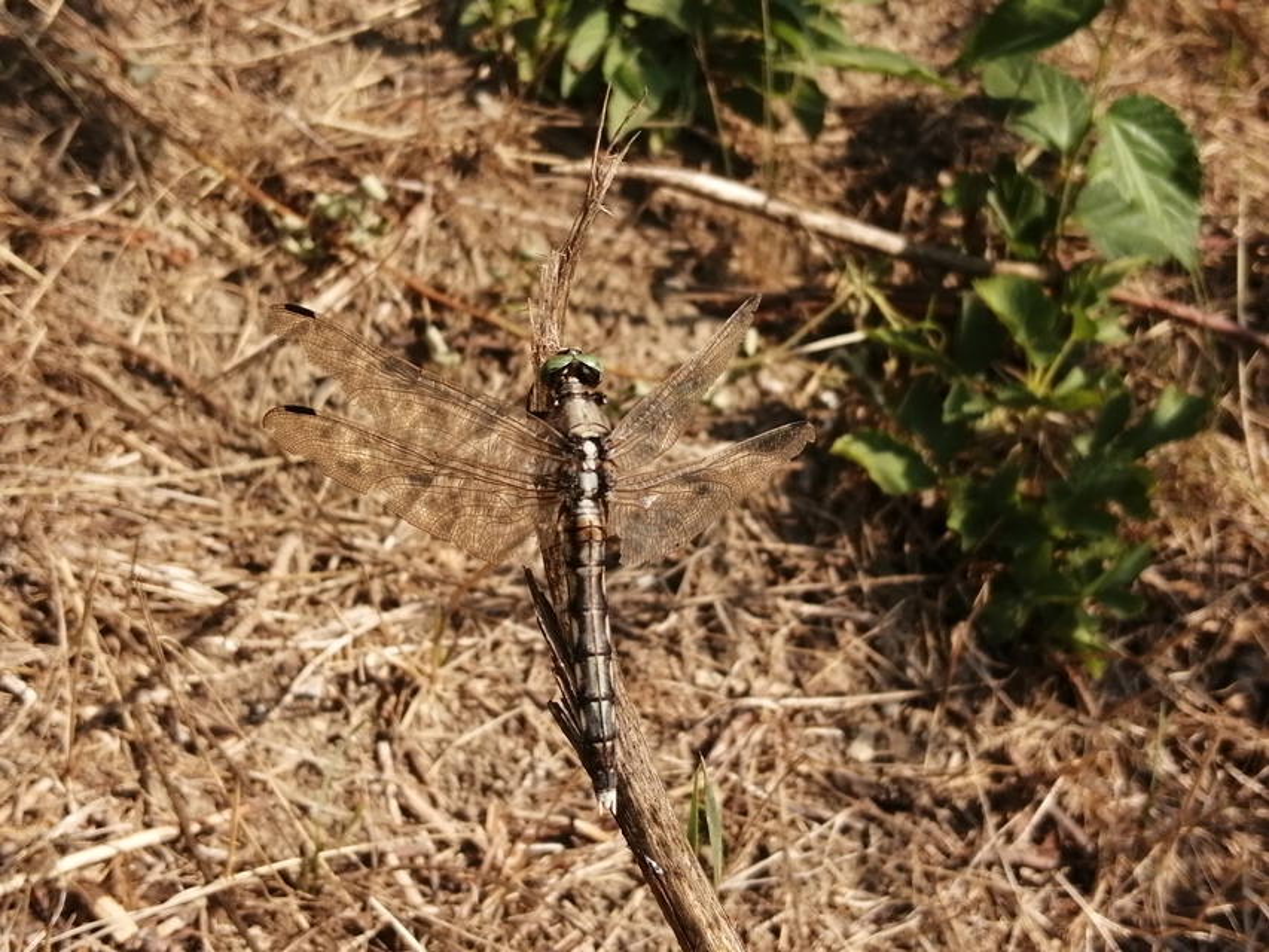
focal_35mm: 44
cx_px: 634
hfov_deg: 42.9
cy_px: 476
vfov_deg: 32.9
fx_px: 1613
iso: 50
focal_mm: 3.46
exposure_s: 1/945
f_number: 1.8
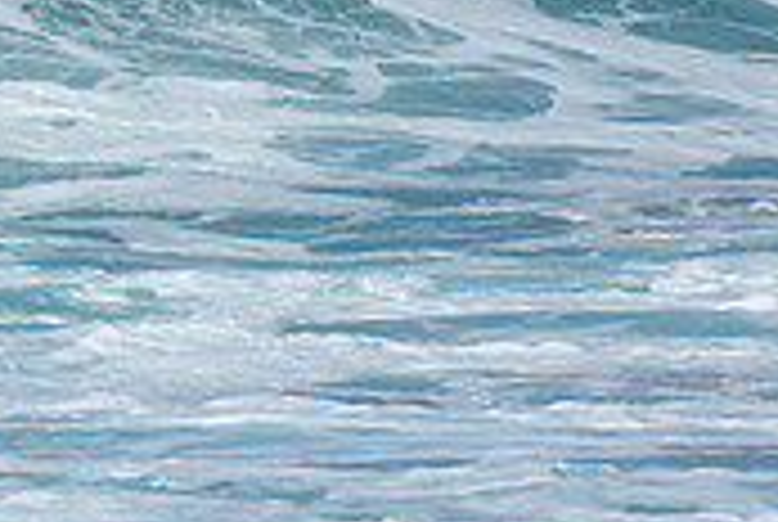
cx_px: -468
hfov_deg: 1.0
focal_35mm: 2009
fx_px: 43491
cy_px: -308
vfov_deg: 0.7
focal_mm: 400
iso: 160
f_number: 5.6
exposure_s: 1/1250
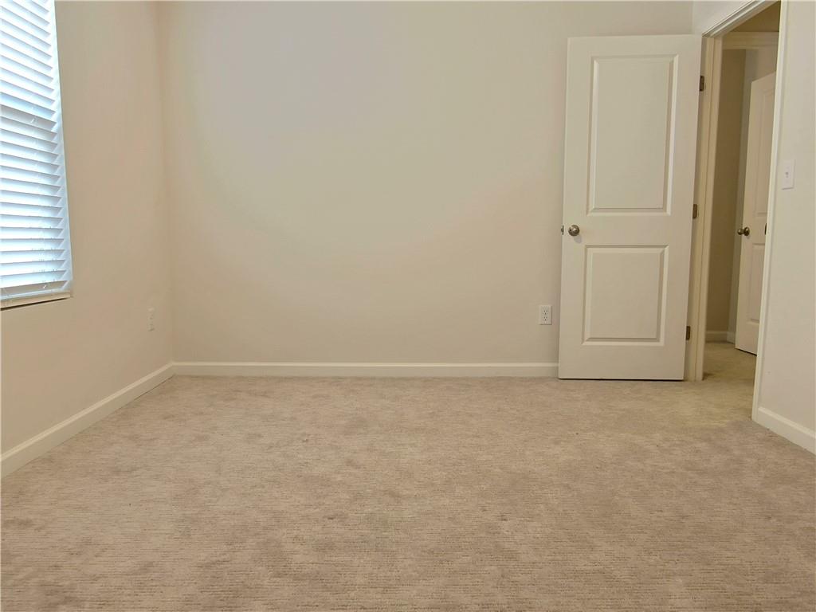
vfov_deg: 56.8
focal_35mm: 24
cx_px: 408
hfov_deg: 71.6
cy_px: 306
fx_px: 566
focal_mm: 4.39
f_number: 2.8
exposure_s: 1/15
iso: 320
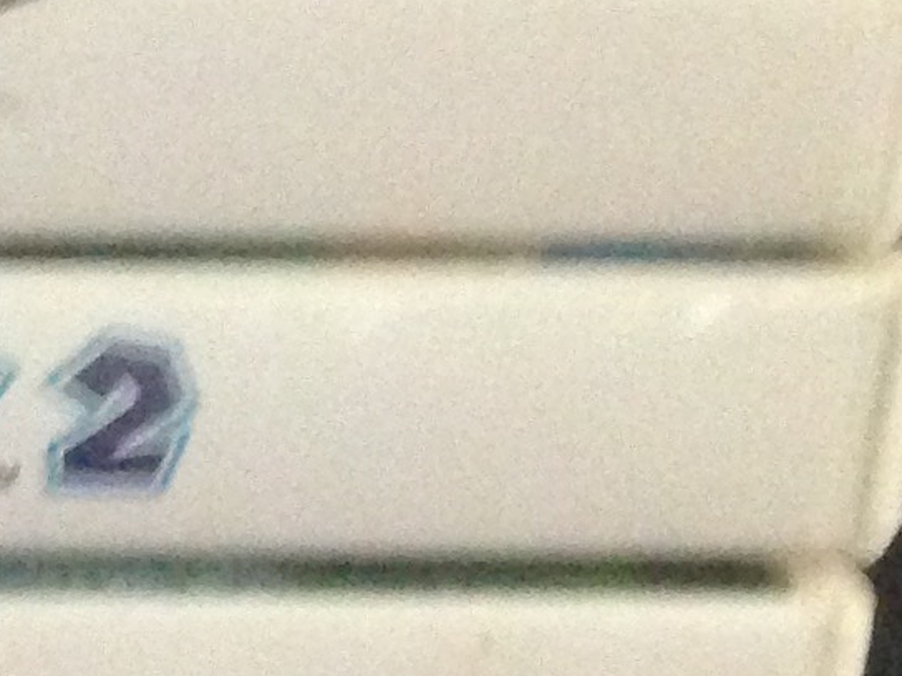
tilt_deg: -17.1
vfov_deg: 7.5
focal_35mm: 198
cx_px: -1414
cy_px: 363
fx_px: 5159
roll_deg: -1.8
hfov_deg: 8.8
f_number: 2.4
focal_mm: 4.12
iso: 400
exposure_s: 1/15
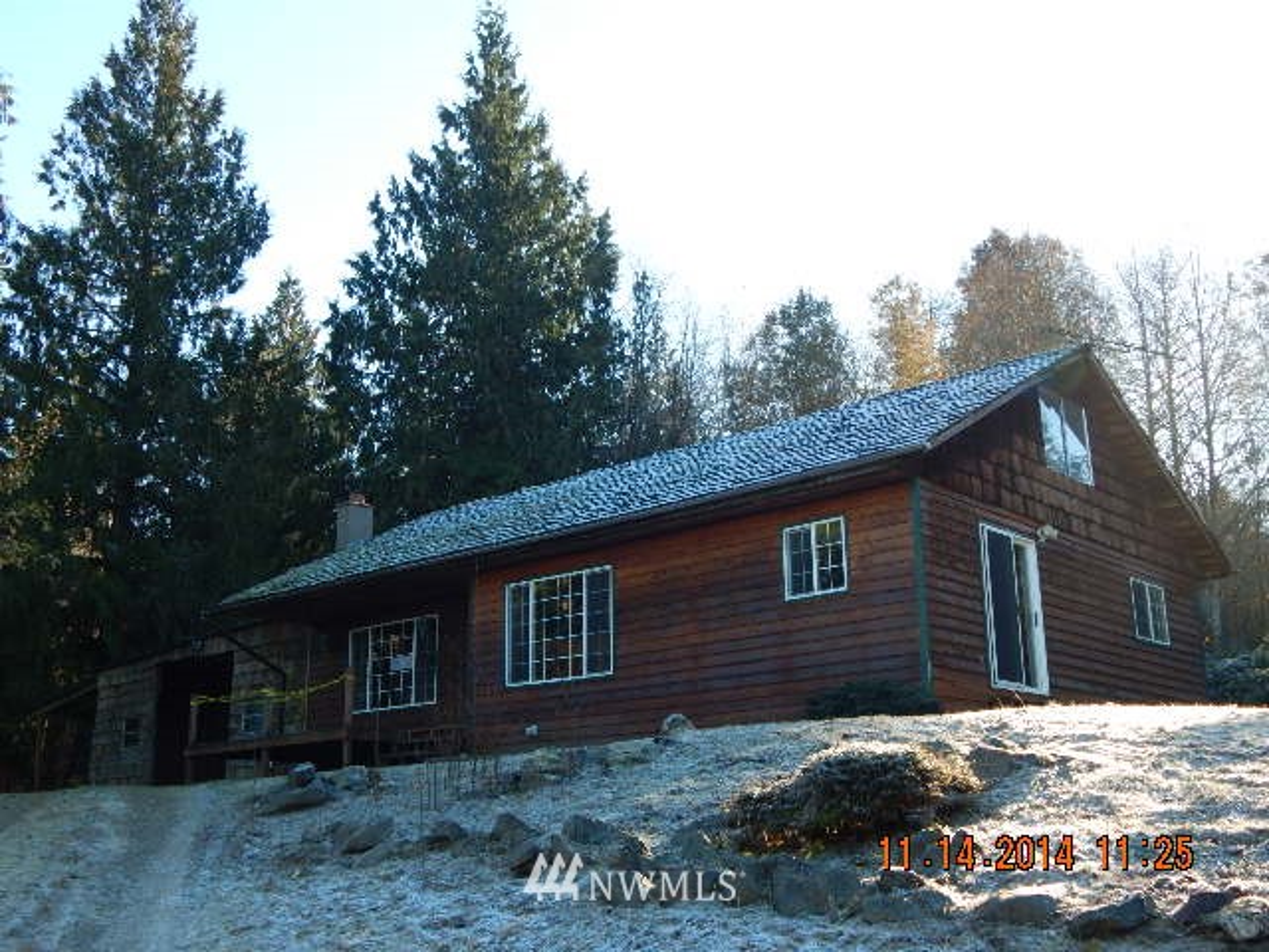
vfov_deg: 37.7
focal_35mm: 38
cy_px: 476
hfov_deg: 49.0
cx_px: 634
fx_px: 1393
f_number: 3.4
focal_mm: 6.8
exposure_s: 1/250
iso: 125
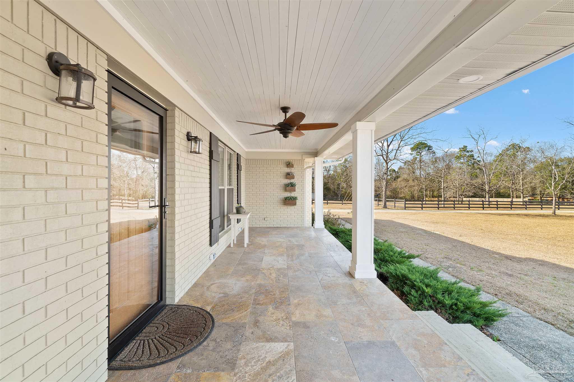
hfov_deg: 100.4
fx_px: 239
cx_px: 287
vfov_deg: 77.3
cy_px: 191
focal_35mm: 15
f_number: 9
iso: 100
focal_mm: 10
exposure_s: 1/2.5
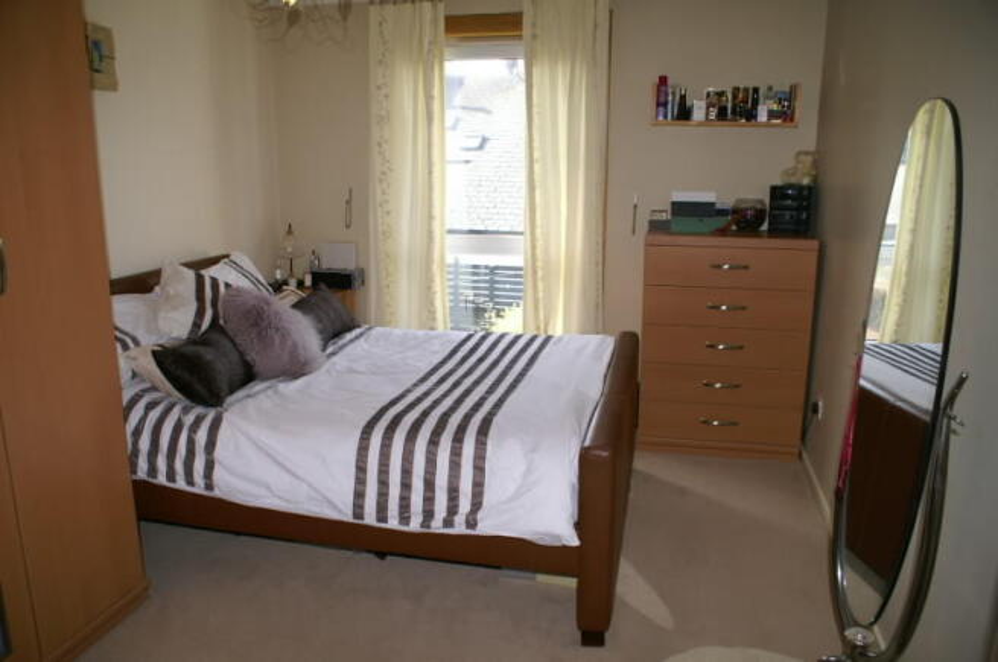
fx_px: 747
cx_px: 499
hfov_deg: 67.5
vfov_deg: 47.8
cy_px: 331
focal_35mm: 27
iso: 100
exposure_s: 1/100
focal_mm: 18
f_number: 3.5
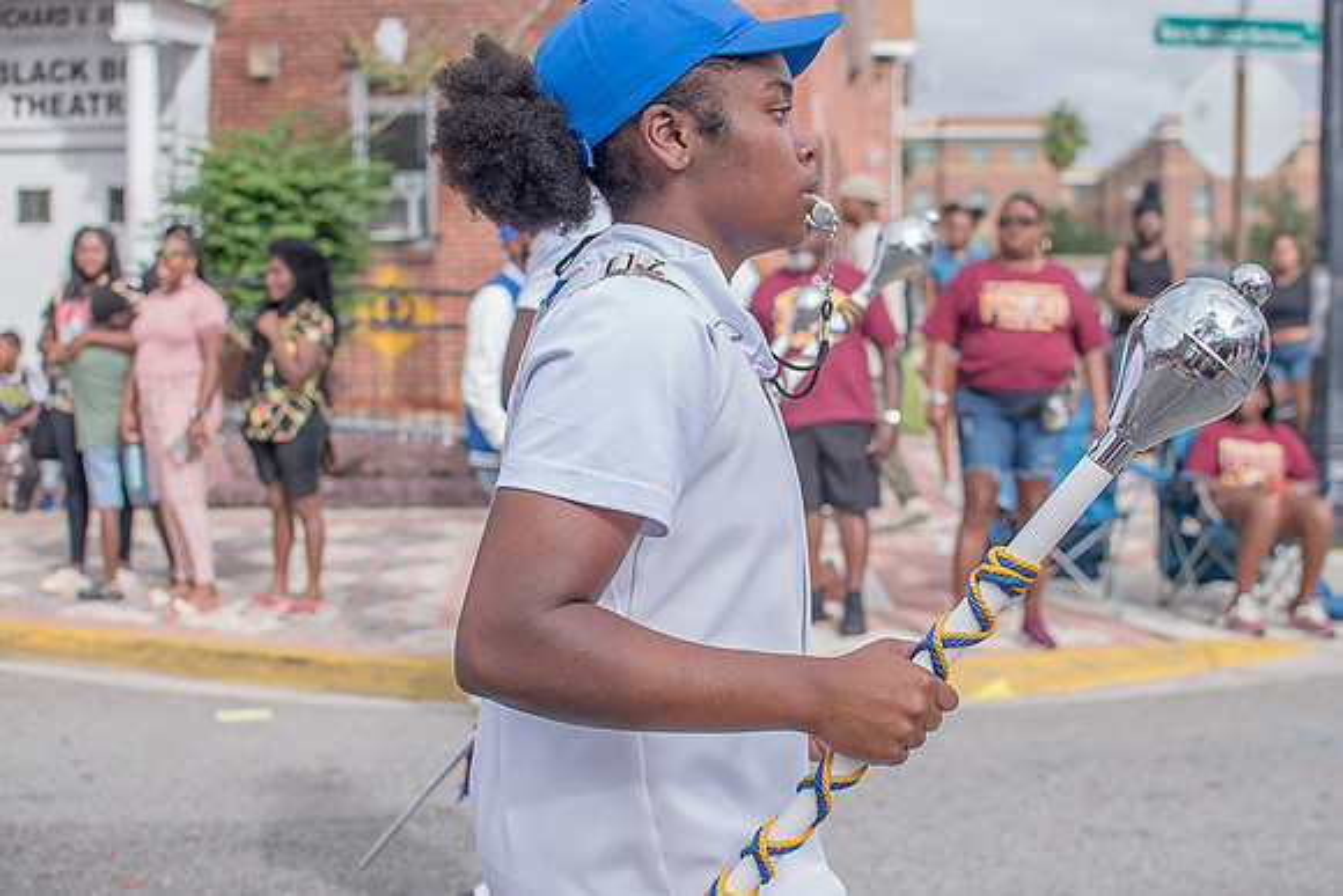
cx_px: 672
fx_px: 1940
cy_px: 448
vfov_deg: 26.0
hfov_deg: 38.2
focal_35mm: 52
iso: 100
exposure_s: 1/500
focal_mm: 35
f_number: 4
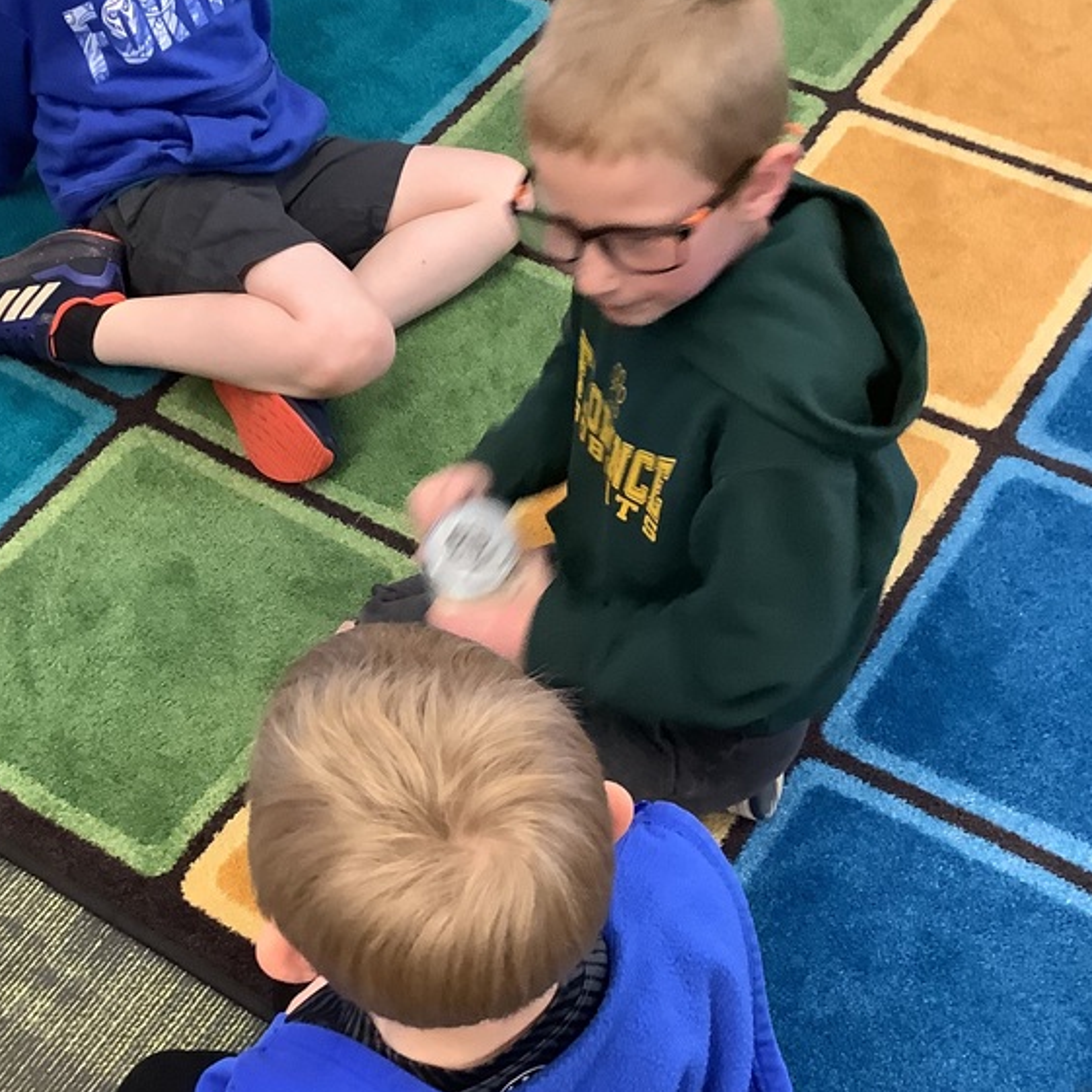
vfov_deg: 33.9
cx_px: 442
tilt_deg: -52.1
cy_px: 637
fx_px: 1785
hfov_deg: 33.9
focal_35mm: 50
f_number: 2.4
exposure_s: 1/40
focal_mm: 3.3
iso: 250
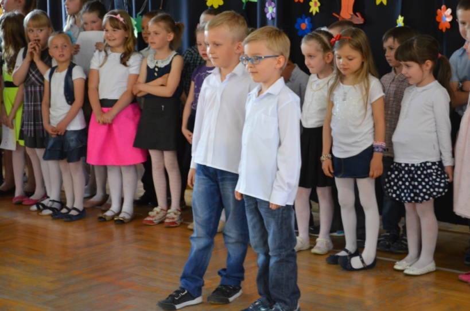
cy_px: 156
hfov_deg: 24.7
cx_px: 235
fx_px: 1075
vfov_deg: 16.5
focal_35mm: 82
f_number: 5.6
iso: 1600
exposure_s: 1/30
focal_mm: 55
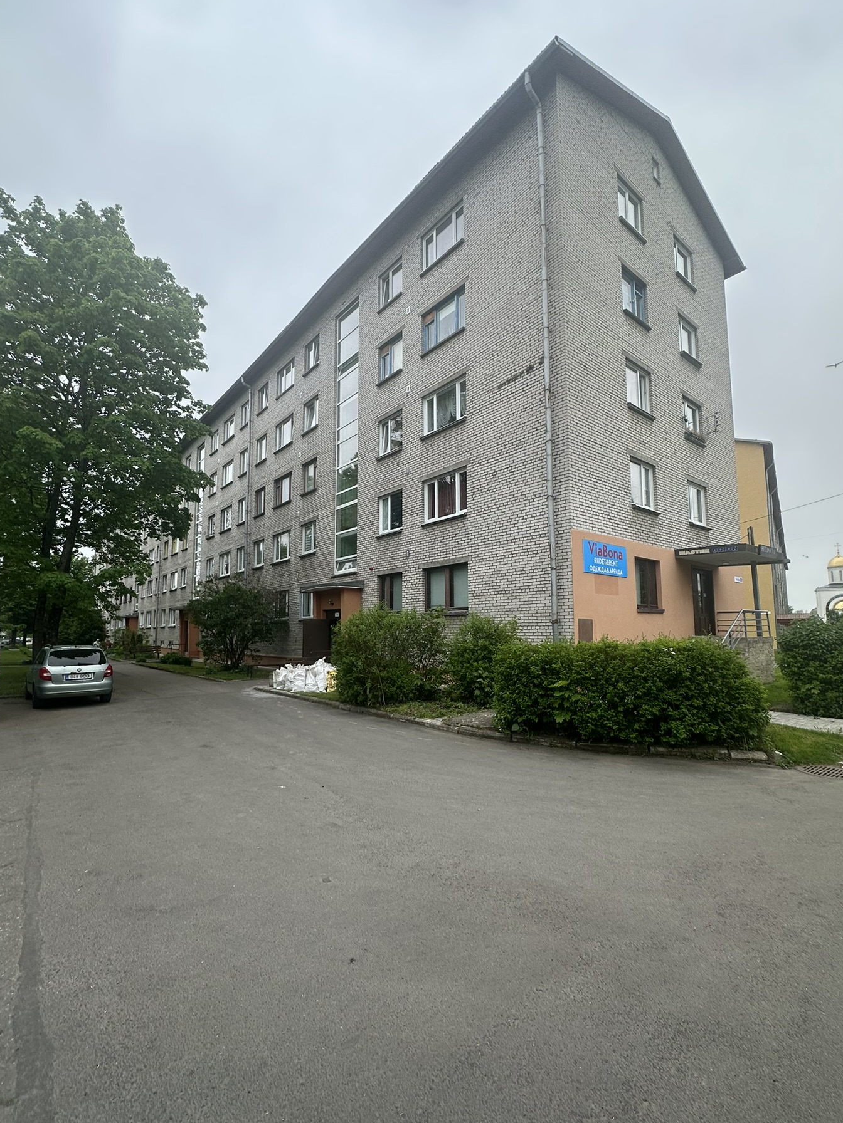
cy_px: 584
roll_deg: +1.2
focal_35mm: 16
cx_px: 427
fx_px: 520
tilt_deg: +10.4
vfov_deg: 94.4
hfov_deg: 78.1
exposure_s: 1/473
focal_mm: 2.22
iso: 40
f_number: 2.2
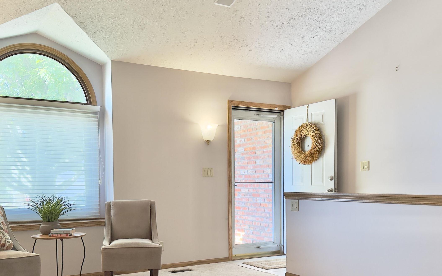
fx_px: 446
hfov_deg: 52.6
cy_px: 192
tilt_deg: -1.5
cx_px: 198
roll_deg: +0.6
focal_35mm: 37
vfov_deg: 34.0
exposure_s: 1/120
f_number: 1.78
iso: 200
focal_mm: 6.76
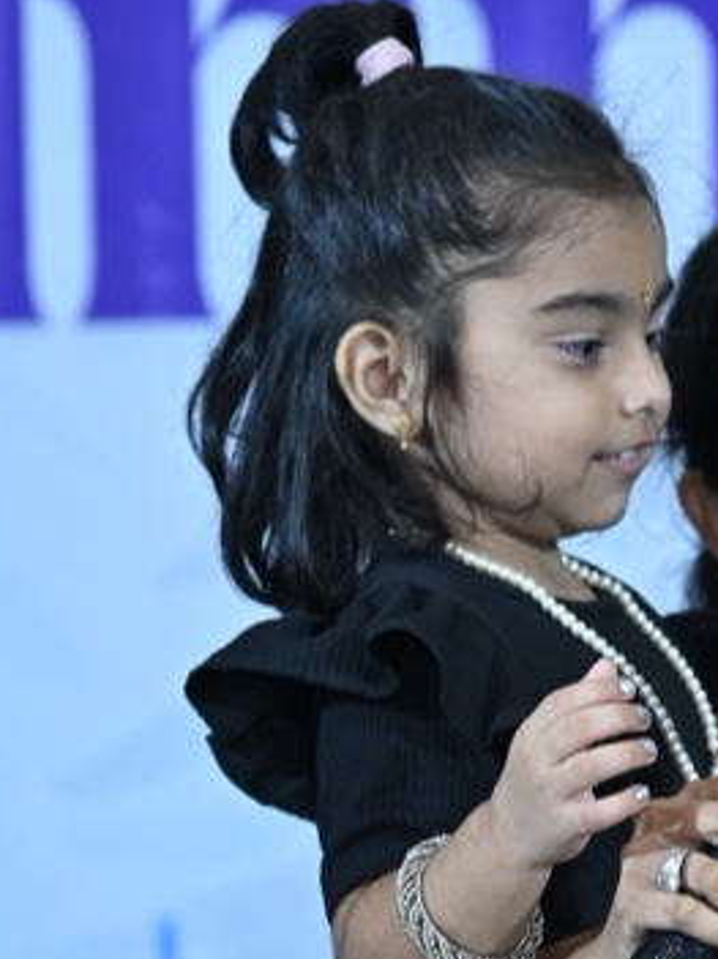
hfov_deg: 4.5
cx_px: 808
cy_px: 620
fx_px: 9104
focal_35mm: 329
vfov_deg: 6.0
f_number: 4
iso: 500
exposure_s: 1/160
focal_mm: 120
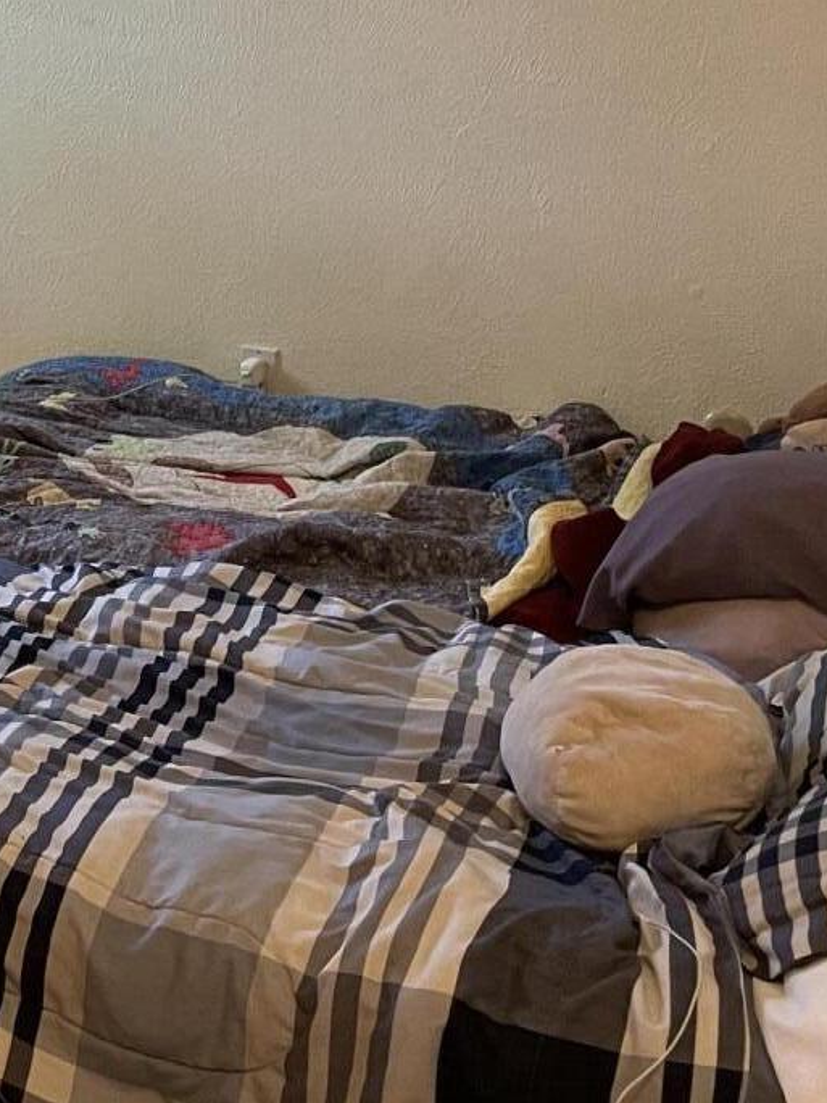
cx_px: -166
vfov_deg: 24.5
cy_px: 8
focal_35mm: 76
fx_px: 2421
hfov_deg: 18.4
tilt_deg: -6.0
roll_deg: -0.8
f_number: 1.6
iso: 125
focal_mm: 4.2
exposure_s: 1/60
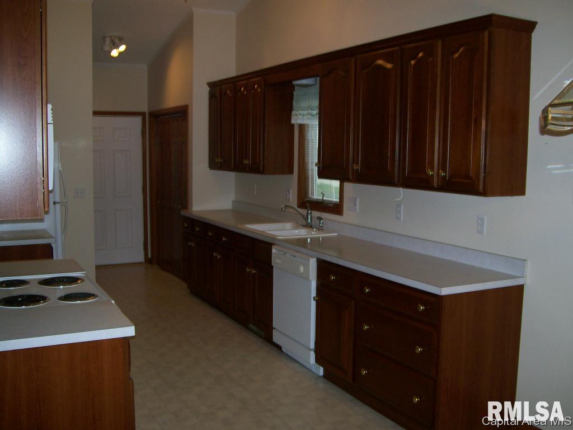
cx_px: 286
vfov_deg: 39.7
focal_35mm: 36
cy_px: 215
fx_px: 596
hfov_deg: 51.4
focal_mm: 6
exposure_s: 1/64
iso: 80
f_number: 2.7
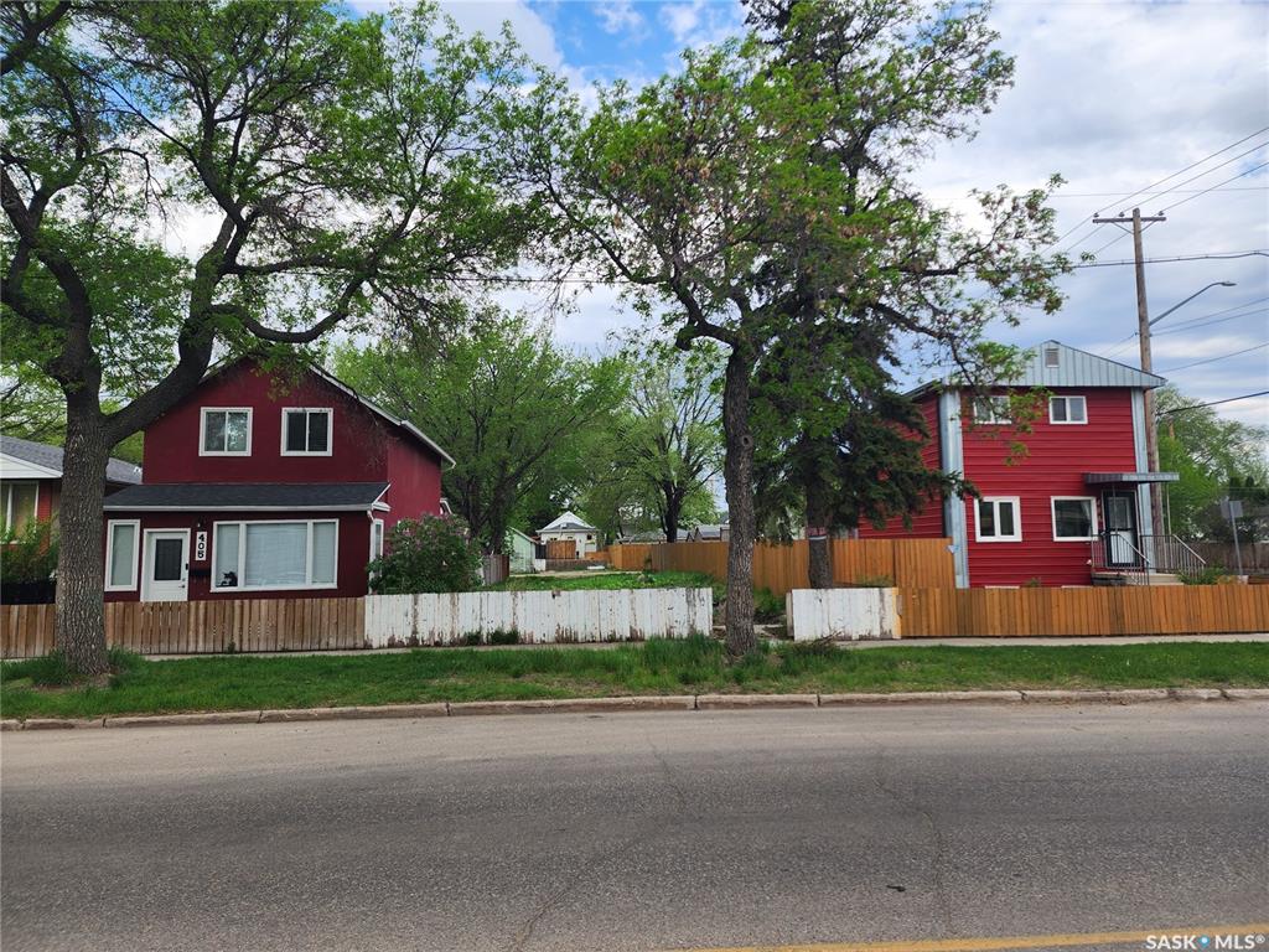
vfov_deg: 58.9
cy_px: 476
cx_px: 634
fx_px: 843
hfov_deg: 73.9
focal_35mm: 23
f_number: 1.8
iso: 12
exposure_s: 1/541
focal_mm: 6.4
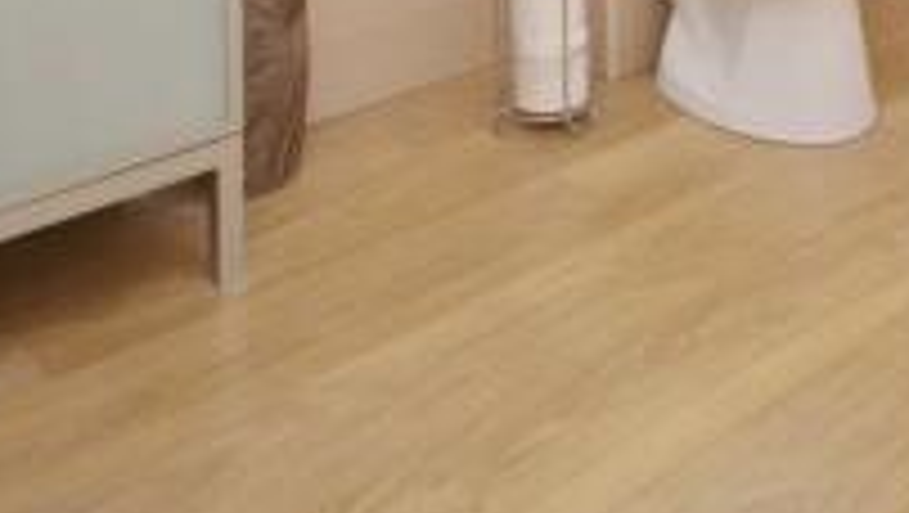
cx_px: 788
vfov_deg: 18.0
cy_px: -450
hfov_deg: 38.3
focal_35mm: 51
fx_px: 1230
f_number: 4
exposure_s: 1/60
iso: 450
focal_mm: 10
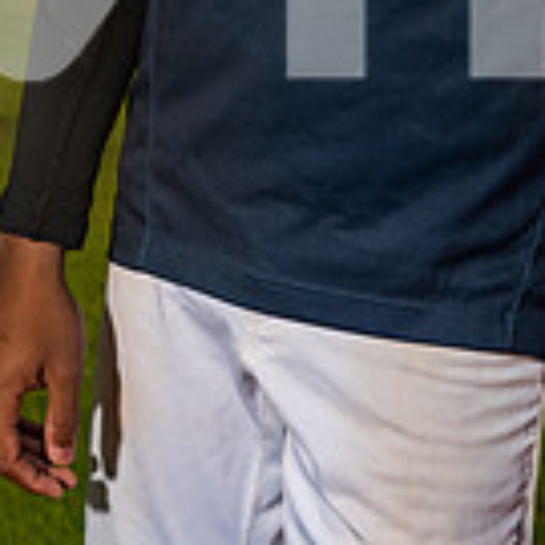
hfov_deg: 14.6
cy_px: -327
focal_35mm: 119
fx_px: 2120
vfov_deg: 13.6
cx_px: 432
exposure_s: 1/200
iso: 500
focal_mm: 42
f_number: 5
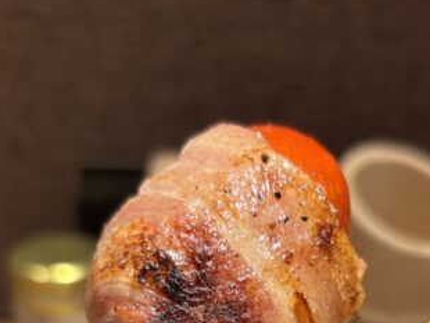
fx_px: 833
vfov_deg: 20.3
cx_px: 284
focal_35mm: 67
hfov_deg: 28.8
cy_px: 409
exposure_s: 1/50
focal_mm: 5.96
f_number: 1.6
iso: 125
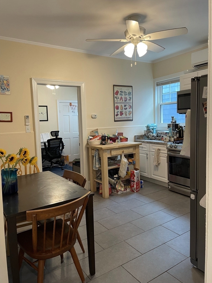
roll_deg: +1.8
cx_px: 106
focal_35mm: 26
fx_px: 212
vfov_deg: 67.3
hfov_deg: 53.1
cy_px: 142
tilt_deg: -4.4
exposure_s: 1/60
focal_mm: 4.2
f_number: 1.6
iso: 160
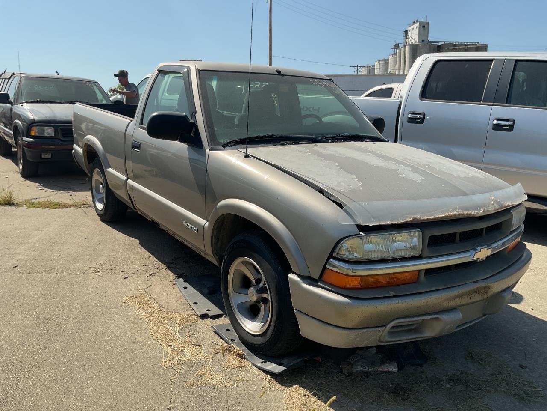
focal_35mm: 29
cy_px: 206
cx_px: 274
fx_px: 458
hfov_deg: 61.7
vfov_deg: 48.2
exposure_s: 1/2058
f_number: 1.8
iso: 16
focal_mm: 3
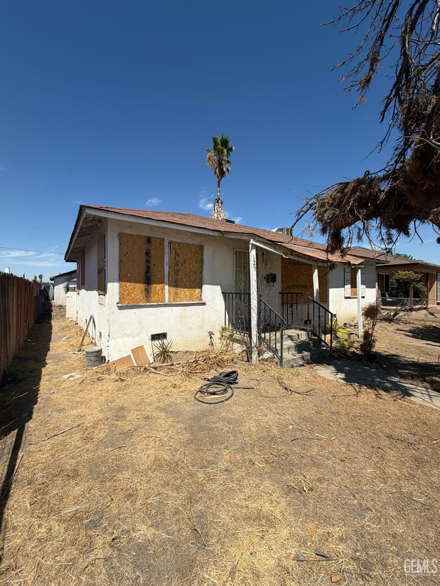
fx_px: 237
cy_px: 293
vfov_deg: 102.0
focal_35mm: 14
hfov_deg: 85.7
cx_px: 220
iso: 20
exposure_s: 1/1033
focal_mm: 2.22
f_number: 2.2
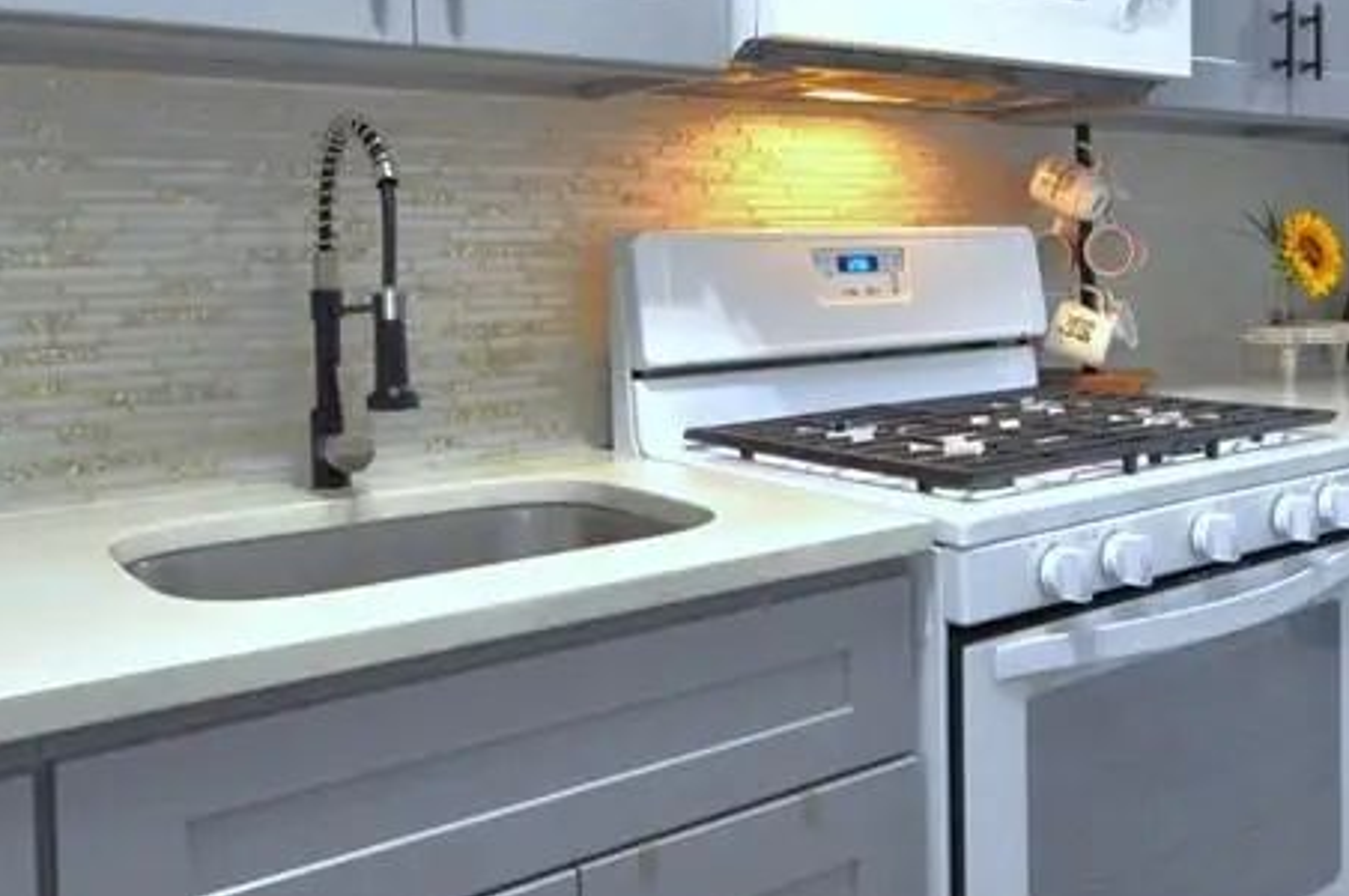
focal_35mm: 34
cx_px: 806
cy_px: 140
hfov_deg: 55.5
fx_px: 1272
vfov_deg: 37.0
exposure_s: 1/60
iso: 640
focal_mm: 10
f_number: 4
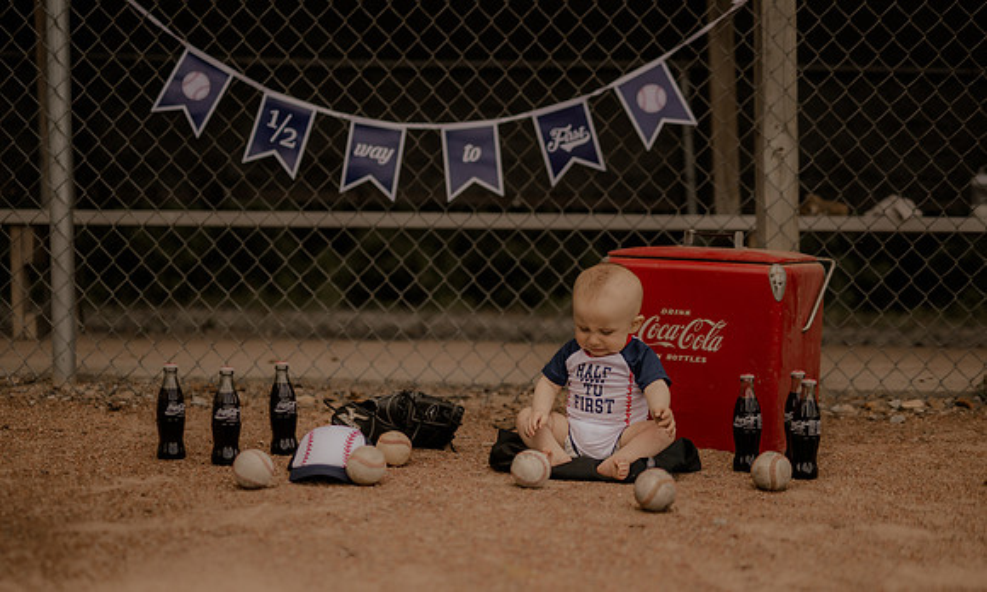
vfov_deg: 22.8
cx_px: 467
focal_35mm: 55
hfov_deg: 37.1
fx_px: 1468
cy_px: 335
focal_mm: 50
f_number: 3.2
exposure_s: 1/4000
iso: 160
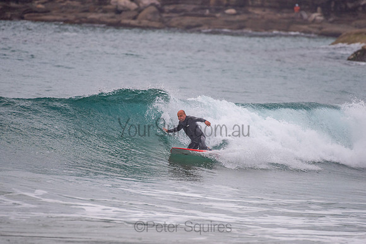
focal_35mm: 613
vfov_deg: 2.2
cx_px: 183
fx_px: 6235
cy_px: 124
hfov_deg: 3.4
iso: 560
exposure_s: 1/800
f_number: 5.6
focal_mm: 500
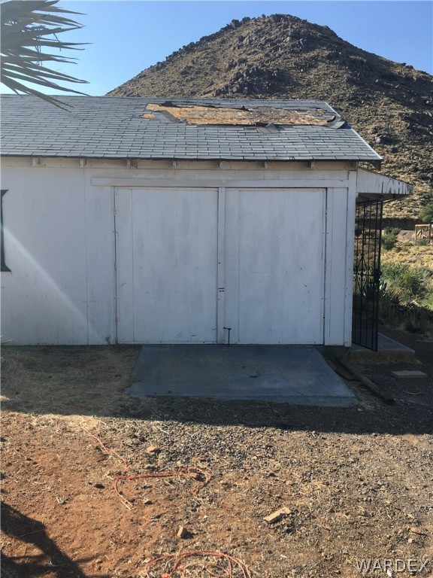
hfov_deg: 48.2
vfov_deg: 61.7
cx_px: 216
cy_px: 289
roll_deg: +2.0
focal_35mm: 29
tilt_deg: -4.3
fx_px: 484
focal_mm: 4.15
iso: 25
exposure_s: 1/1083
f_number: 2.2
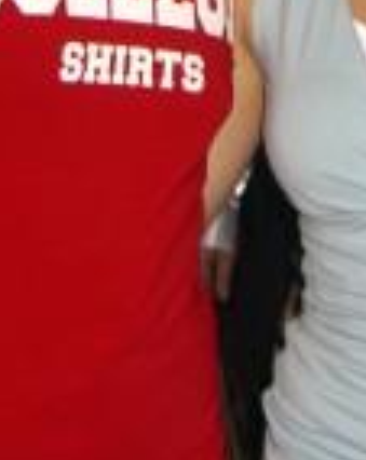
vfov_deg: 11.9
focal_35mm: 157
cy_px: -146
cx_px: 236
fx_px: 2133
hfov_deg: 9.8
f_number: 2.8
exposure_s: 1/60
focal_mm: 7.9
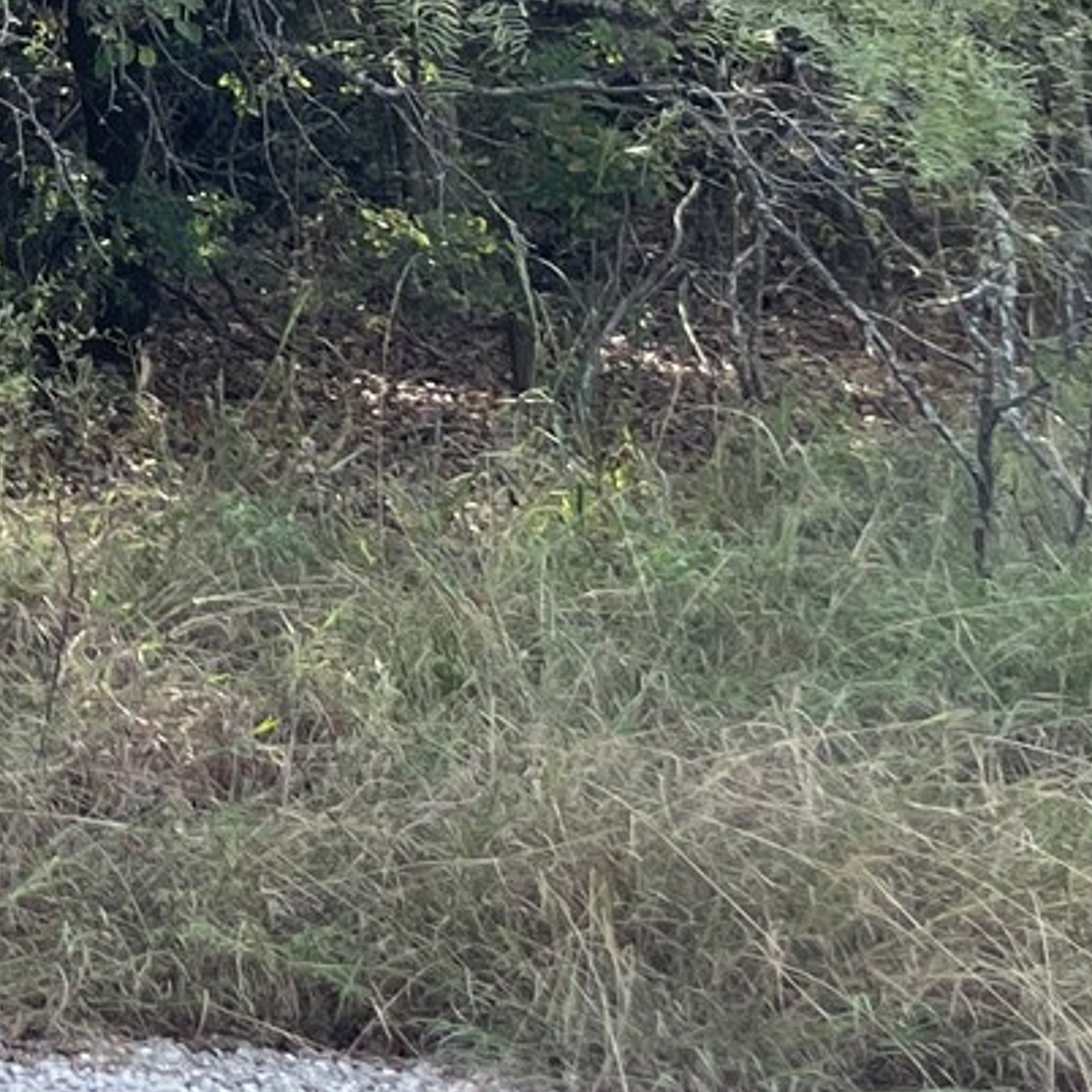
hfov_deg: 12.8
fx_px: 4176
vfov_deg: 14.3
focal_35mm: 117
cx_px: -1182
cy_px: -307
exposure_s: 1/725
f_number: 1.6
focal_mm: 4.2
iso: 32
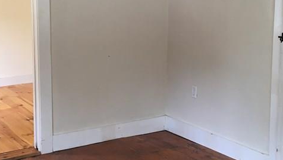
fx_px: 510
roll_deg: -0.3
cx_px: 135
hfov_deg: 31.0
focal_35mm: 68
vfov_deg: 17.7
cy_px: 55
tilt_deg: -9.9
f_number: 2.2
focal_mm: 4.15
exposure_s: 1/40
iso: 32
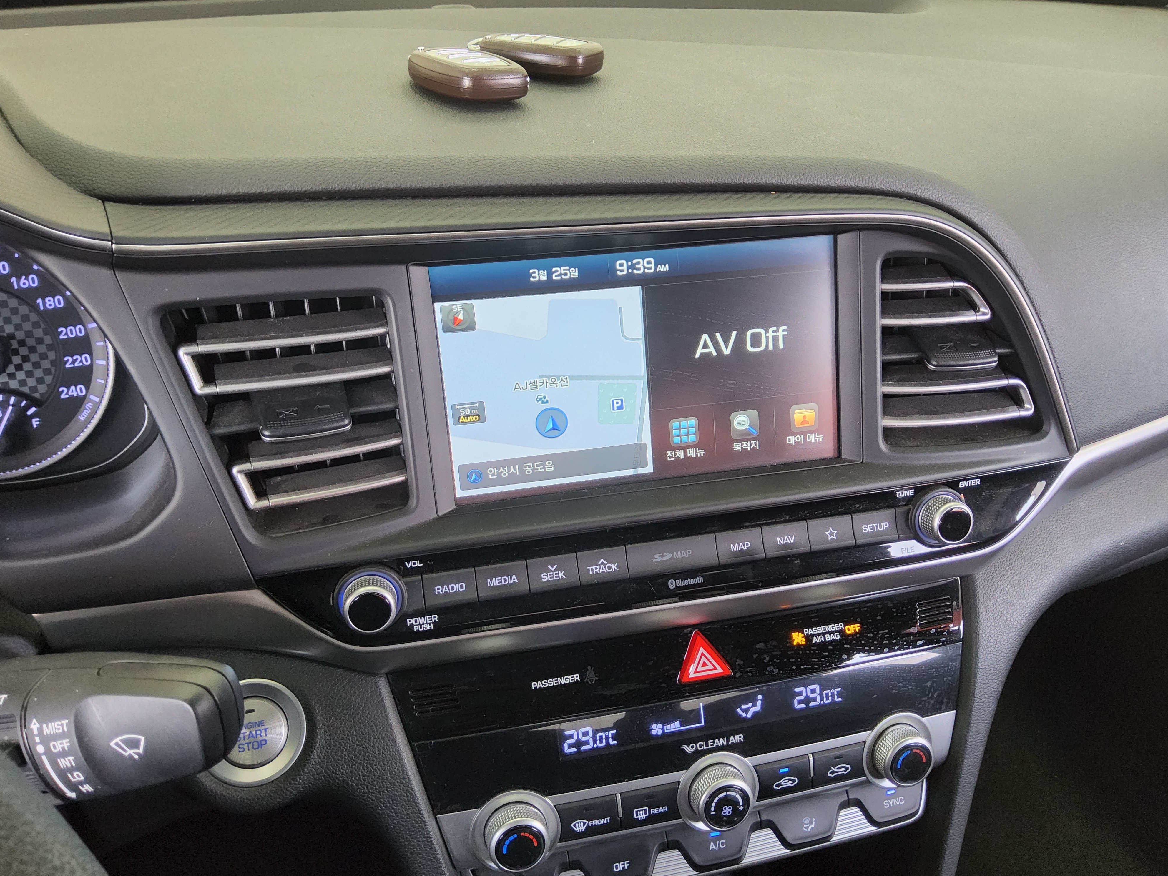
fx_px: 877
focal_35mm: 26
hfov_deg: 67.3
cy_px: 451
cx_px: 596
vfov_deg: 53.1
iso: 500
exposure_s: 1/120
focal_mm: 3.08
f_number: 2
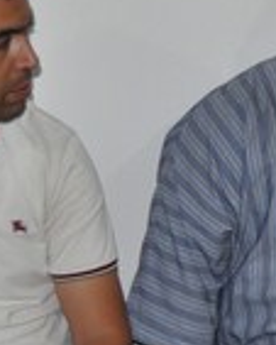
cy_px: 170
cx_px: 493
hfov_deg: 9.6
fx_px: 1561
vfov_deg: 12.6
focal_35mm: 153
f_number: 3.8
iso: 800
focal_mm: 24
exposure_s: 1/60
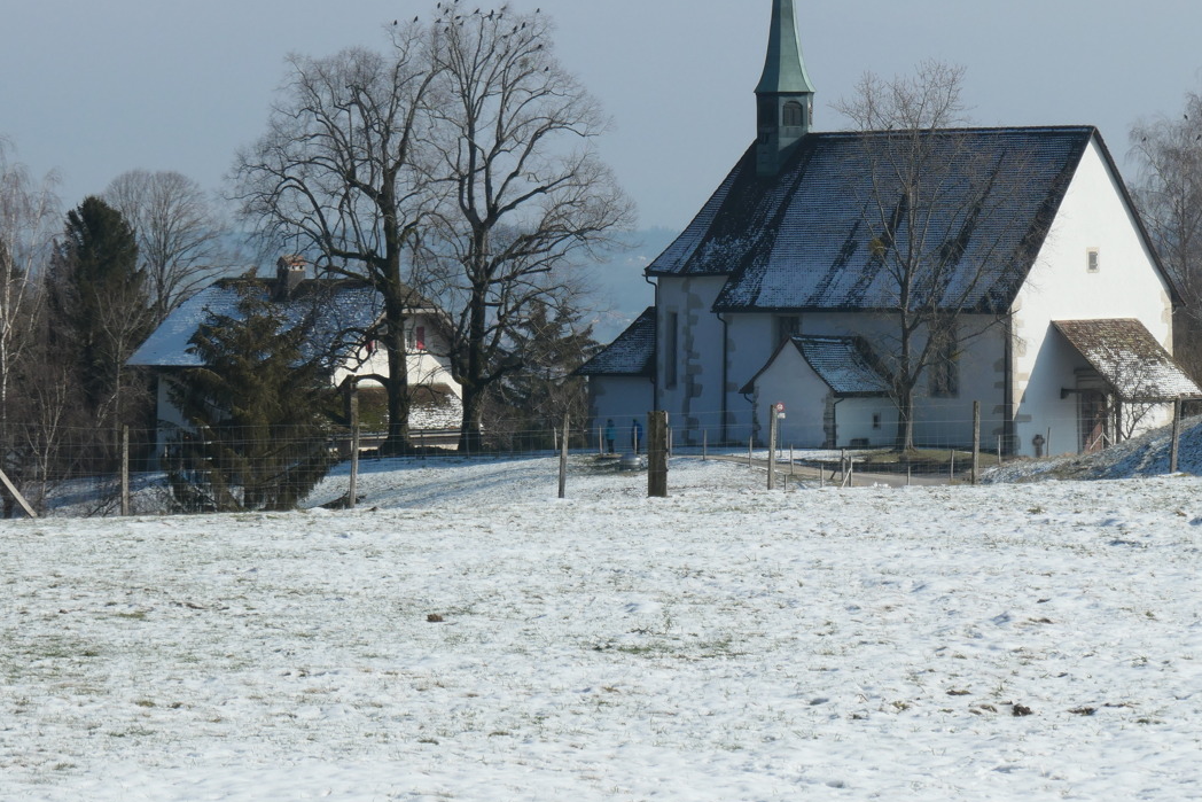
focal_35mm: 166
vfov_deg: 8.3
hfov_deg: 12.4
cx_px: 732
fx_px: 5543
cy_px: 279
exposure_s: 1/1000
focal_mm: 42.4
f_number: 6.3
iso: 200
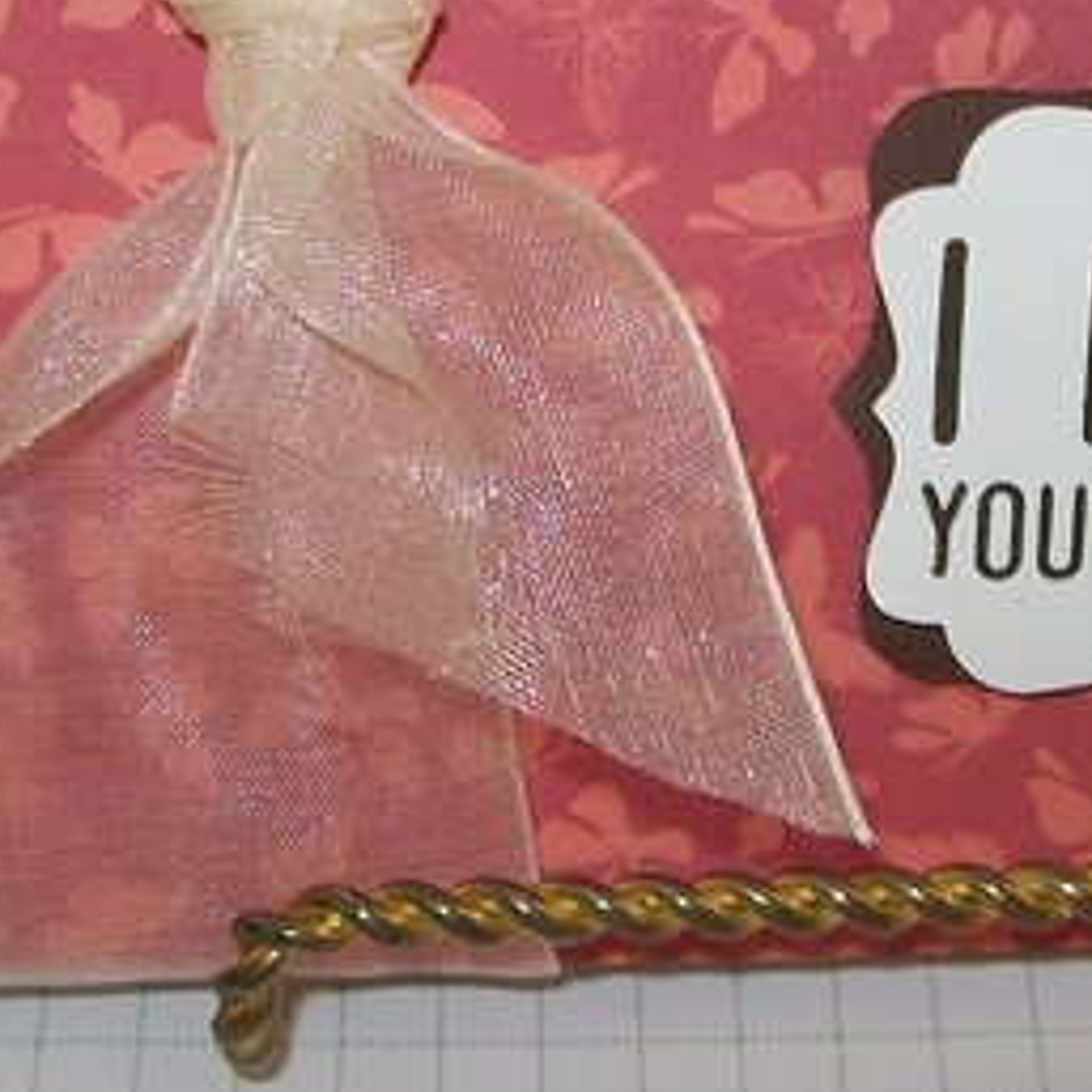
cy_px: 176
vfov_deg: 18.5
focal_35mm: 93
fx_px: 3319
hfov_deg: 18.6
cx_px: 710
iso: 80
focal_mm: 6
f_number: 2.7
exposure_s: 1/30
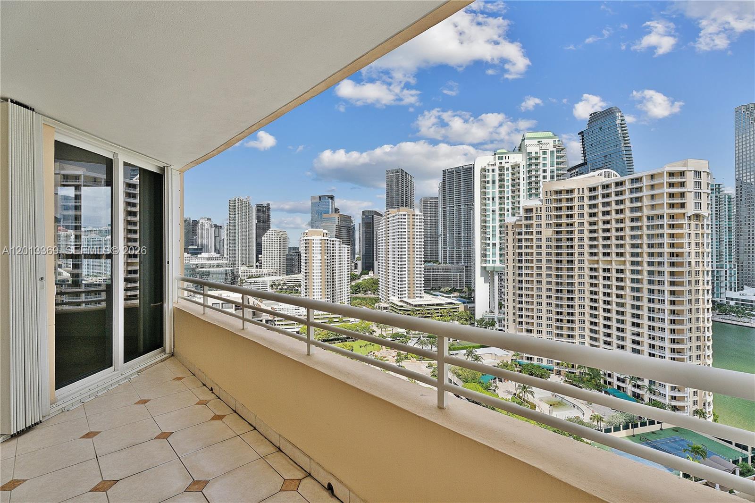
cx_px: 378
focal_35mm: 16
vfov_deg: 73.7
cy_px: 252
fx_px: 335
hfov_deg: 96.7
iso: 400
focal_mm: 16
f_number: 8
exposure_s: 1/800
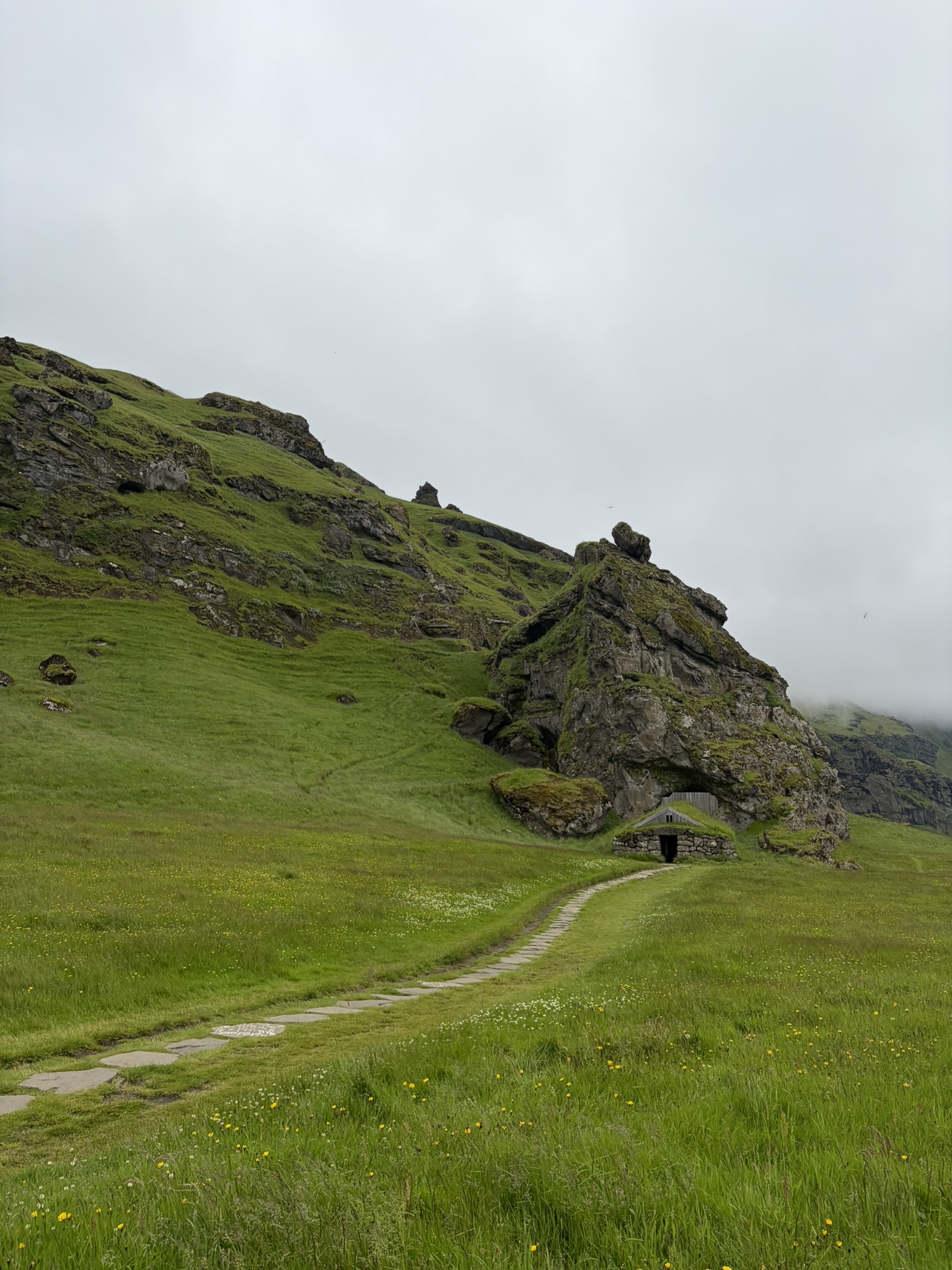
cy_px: 635
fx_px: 953
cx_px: 476
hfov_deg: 53.1
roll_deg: -0.7
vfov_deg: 67.3
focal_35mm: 26
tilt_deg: +11.0
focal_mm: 5.96
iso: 50
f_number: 1.6
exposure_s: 1/1484
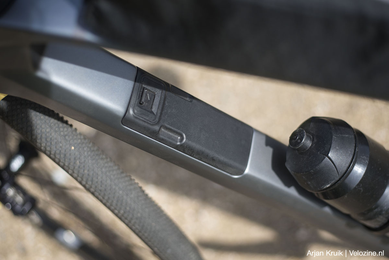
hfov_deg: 39.6
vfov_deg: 27.0
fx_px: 540
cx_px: 194
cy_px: 130
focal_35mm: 50
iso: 100
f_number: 2.5
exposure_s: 1/2500
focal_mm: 50
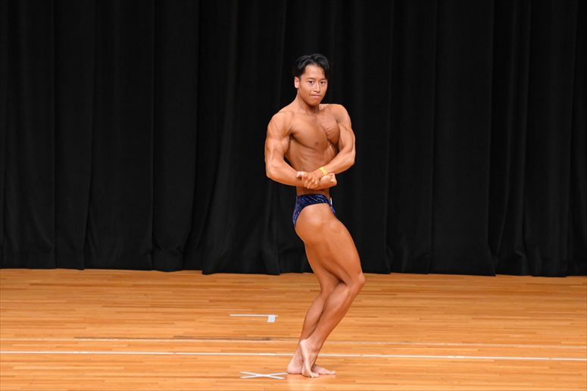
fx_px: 4400
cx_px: 294
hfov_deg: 7.6
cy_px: 196
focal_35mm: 270
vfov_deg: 5.1
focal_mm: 180
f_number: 5.6
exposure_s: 1/400
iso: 4000
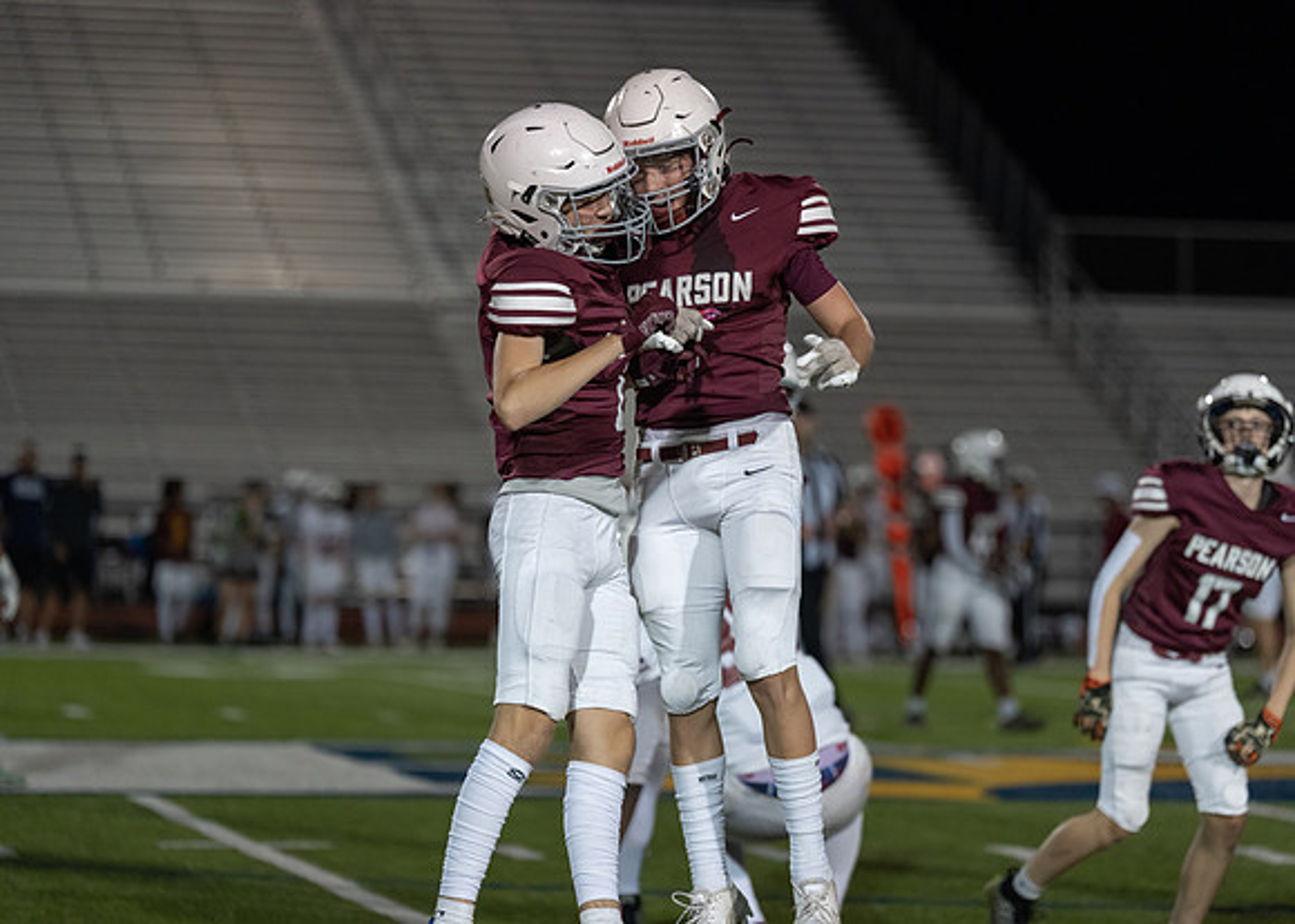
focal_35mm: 151
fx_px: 5567
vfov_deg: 9.5
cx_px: 675
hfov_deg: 13.3
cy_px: 447
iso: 1600
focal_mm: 139
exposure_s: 1/1000
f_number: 2.8
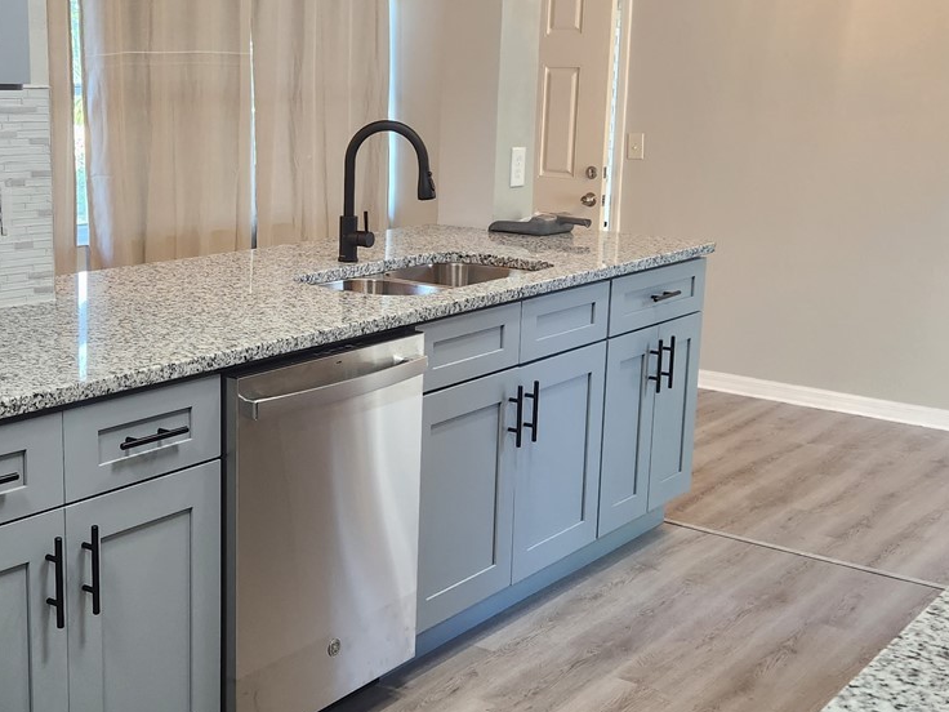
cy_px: 379
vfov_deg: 29.1
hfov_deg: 38.1
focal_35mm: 50
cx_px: 384
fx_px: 1371
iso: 160
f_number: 1.8
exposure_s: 1/120
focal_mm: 5.4
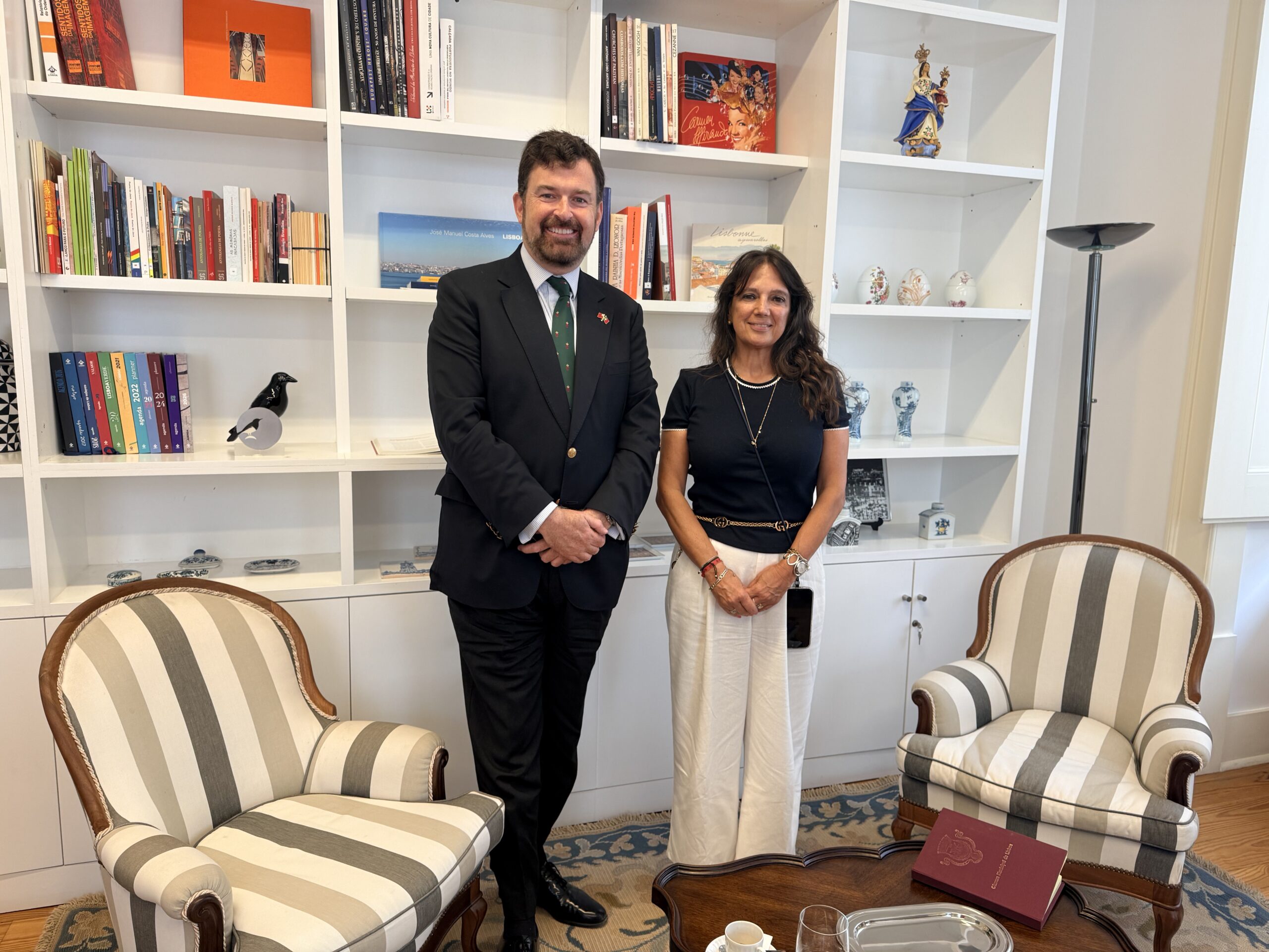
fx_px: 880
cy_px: 476
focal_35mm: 24
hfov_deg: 71.6
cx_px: 634
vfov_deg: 56.8
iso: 125
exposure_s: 1/121
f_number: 1.78
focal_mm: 6.76
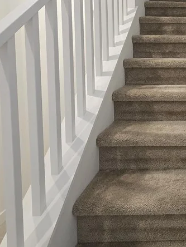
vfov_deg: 57.0
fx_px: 215
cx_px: 198
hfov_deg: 39.4
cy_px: 62
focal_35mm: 30
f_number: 2.2
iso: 160
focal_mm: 2.2
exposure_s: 1/60
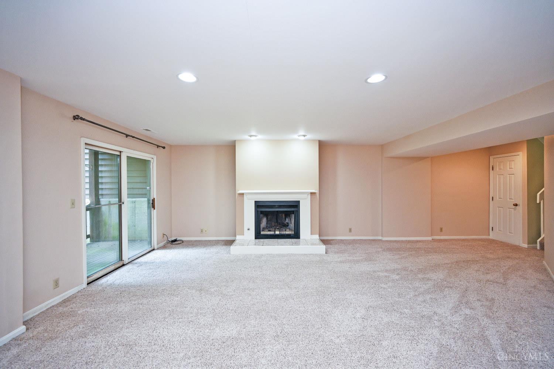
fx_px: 215
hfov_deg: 104.3
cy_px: 184
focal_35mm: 14
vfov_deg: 81.2
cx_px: 277
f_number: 4
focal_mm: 14
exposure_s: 1/60
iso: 560
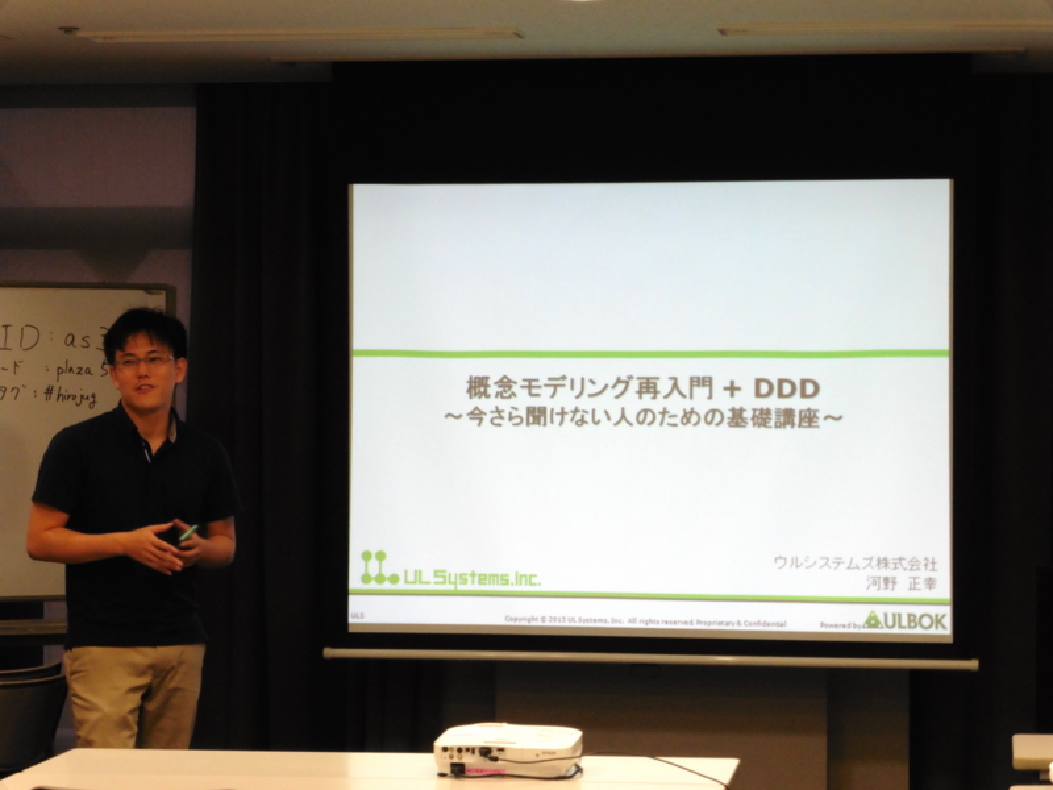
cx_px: 526
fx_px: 3316
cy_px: 395
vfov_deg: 13.6
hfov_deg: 18.0
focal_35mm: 109
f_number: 5.3
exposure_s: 1/40
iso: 400
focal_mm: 19.4
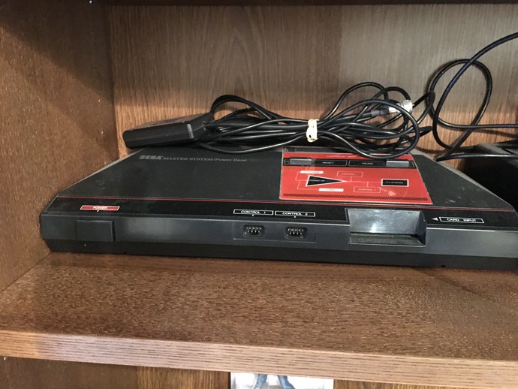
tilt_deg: -17.2
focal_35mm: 29
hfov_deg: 61.6
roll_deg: -1.2
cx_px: 259
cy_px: 194
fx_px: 434
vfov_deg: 48.3
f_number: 2.2
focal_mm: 4.15
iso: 200
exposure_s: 1/4
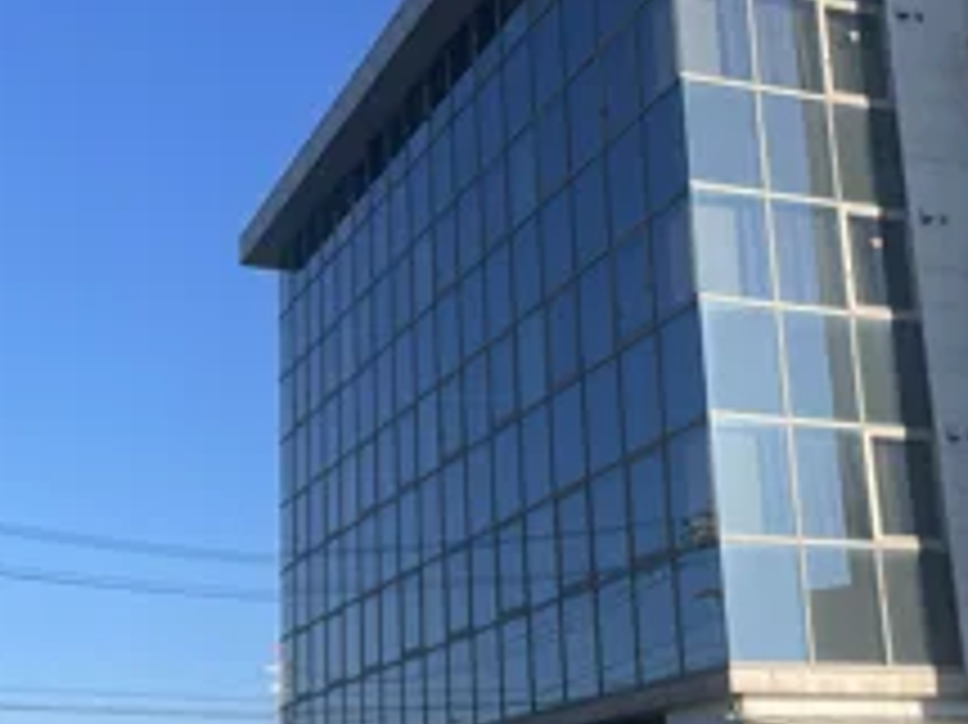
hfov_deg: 33.2
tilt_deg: +18.2
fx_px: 1621
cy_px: 445
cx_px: 473
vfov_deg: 25.1
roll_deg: +3.0
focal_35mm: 58
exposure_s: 1/2817
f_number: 1.6
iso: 32
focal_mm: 4.2
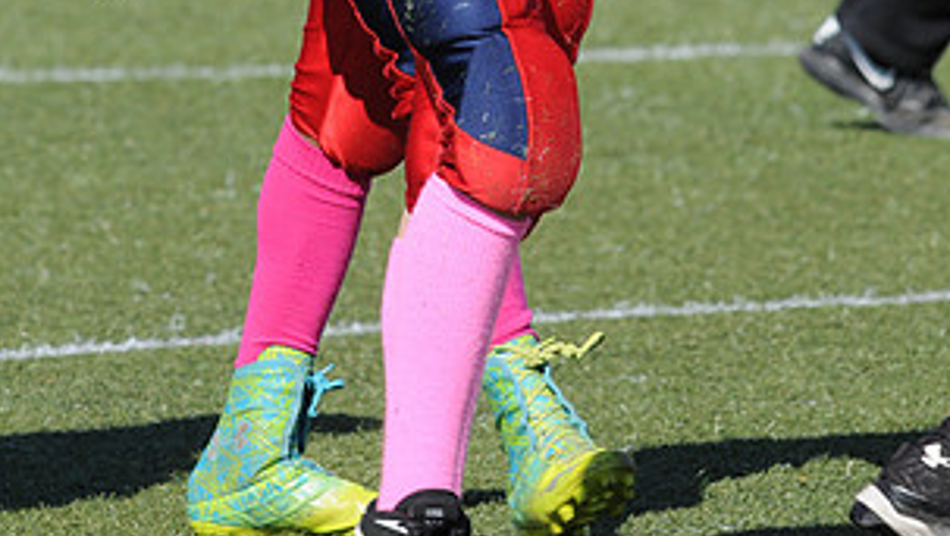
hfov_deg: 2.4
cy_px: -364
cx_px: 444
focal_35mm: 900
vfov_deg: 1.4
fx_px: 22689
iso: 200
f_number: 8
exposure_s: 1/500
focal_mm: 300
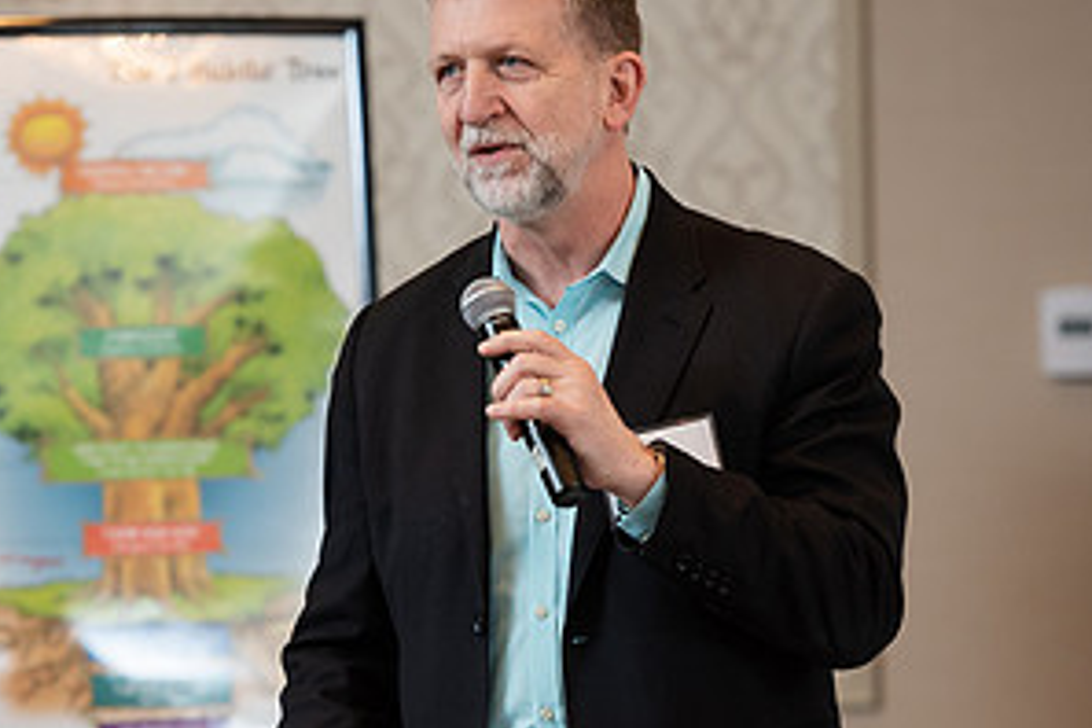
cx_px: 596
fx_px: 8887
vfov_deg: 4.7
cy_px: 443
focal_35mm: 293
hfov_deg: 7.0
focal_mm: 150
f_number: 3.2
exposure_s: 1/200
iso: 1000
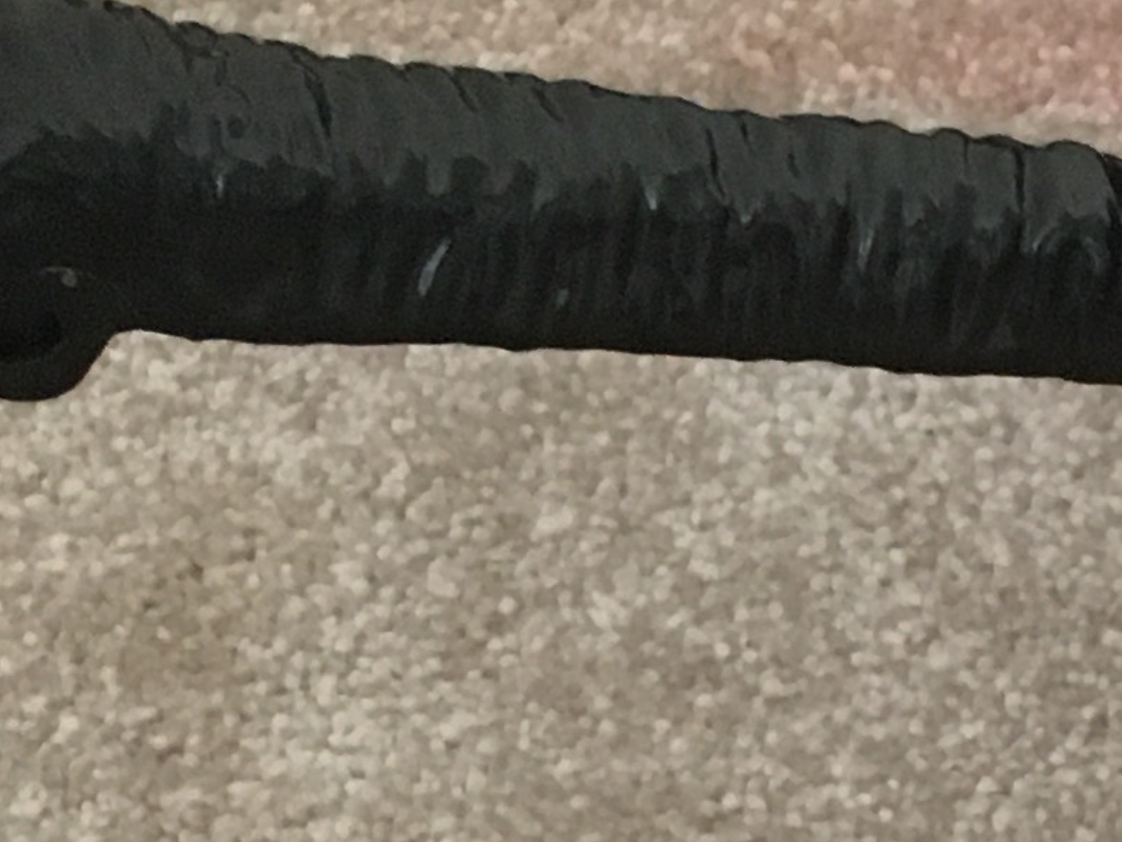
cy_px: 914
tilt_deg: -47.5
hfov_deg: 12.4
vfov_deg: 9.9
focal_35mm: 148
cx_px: 1880
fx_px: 4799
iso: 200
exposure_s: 1/20
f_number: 2.2
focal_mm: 4.15
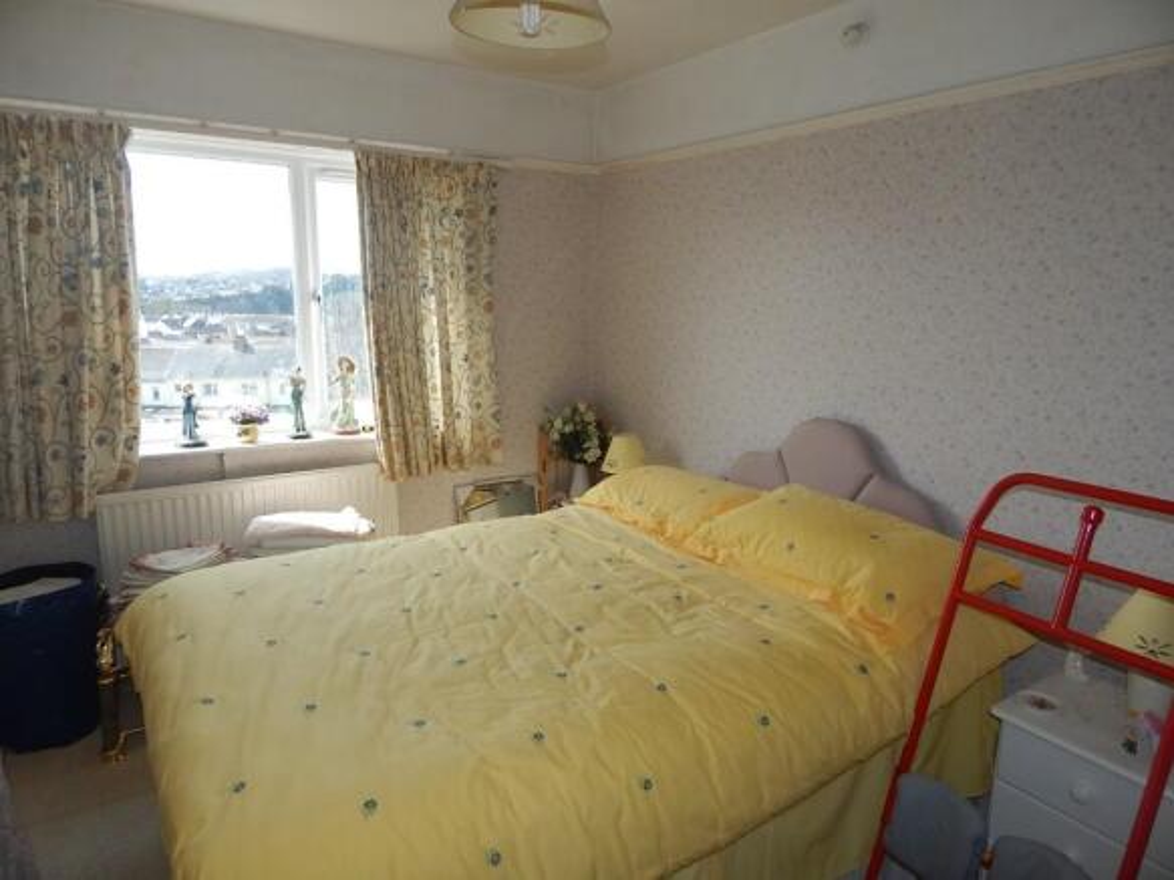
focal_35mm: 22
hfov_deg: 76.4
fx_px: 746
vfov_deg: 61.1
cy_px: 440
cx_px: 587
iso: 125
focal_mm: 4
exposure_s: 1/250
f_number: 3
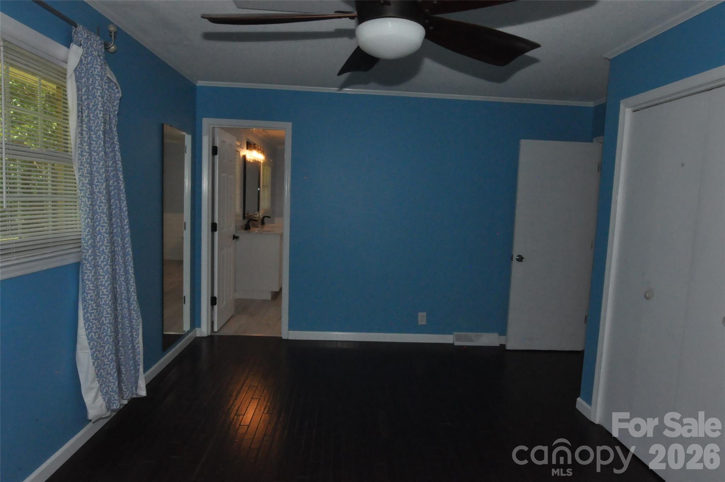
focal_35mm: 21
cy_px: 241
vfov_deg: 59.4
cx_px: 362
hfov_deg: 81.3
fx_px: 422
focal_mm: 14
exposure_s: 1/60
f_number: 7.1
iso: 2000
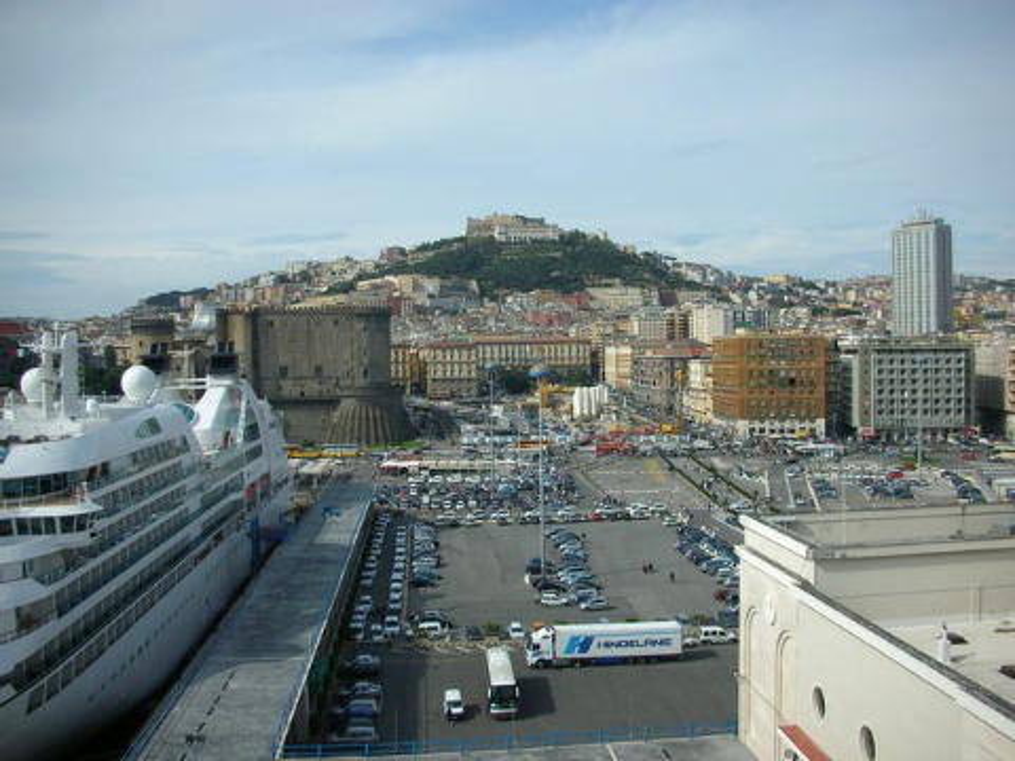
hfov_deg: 52.6
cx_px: 508
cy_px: 380
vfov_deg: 40.7
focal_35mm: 35
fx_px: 1026
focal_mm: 5.8
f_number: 8.5
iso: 50
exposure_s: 1/193
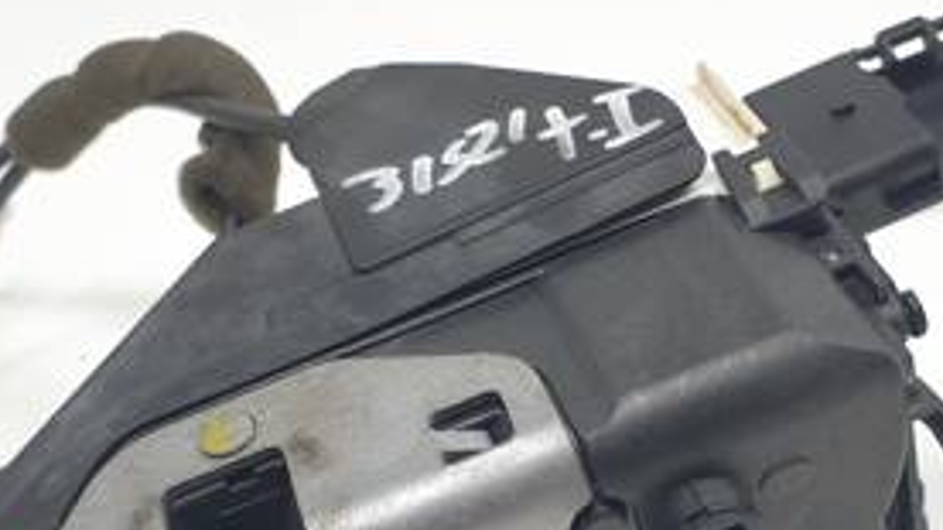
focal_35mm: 41
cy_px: 472
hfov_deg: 49.4
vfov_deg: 28.0
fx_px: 1025
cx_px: 489
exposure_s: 1/152
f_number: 2.4
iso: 50
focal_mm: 4.3
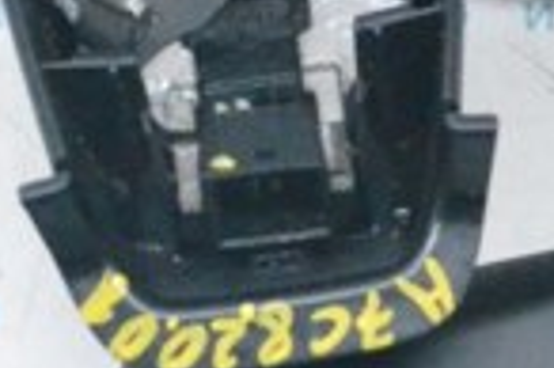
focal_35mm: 210
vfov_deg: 6.5
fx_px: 3228
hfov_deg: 9.7
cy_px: 0
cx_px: 588
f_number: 10
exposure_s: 1/125
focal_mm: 32
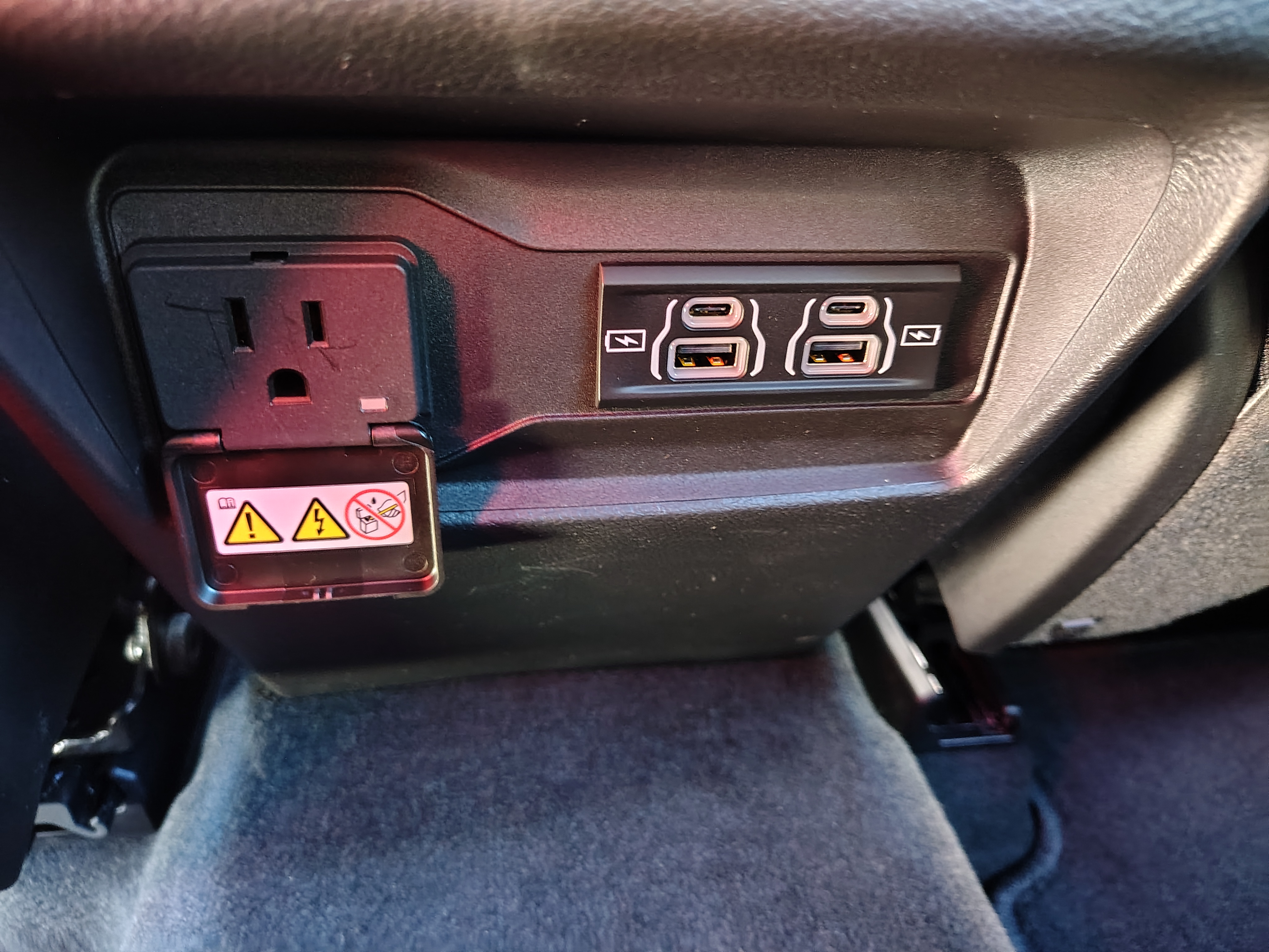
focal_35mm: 24
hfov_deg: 71.6
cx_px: 634
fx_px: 880
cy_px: 476
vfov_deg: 56.8
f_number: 1.8
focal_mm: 5.56
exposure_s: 1/12.5
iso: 2572
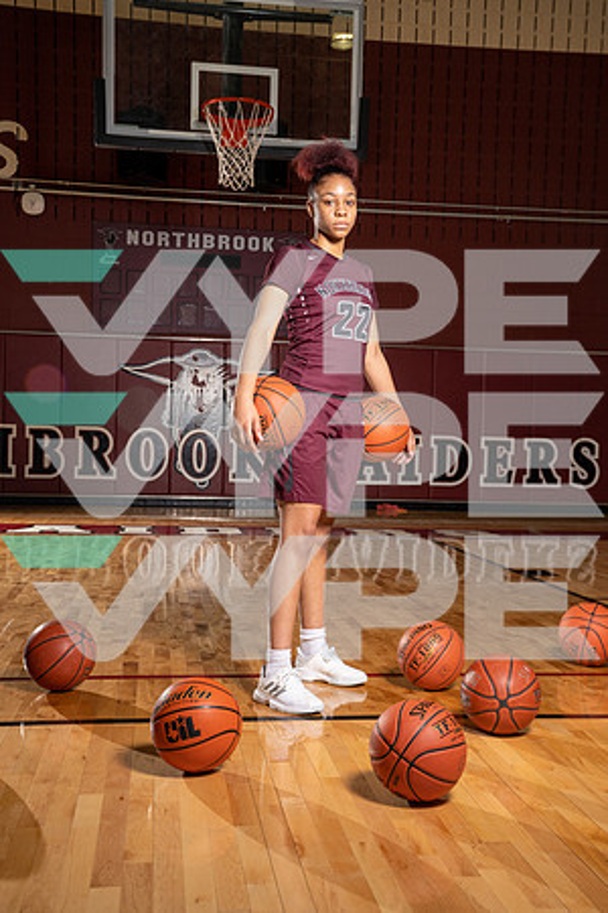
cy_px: 456
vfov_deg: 46.4
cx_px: 304
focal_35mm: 42
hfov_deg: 31.9
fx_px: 1064
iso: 500
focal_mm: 42
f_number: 8
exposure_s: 1/250
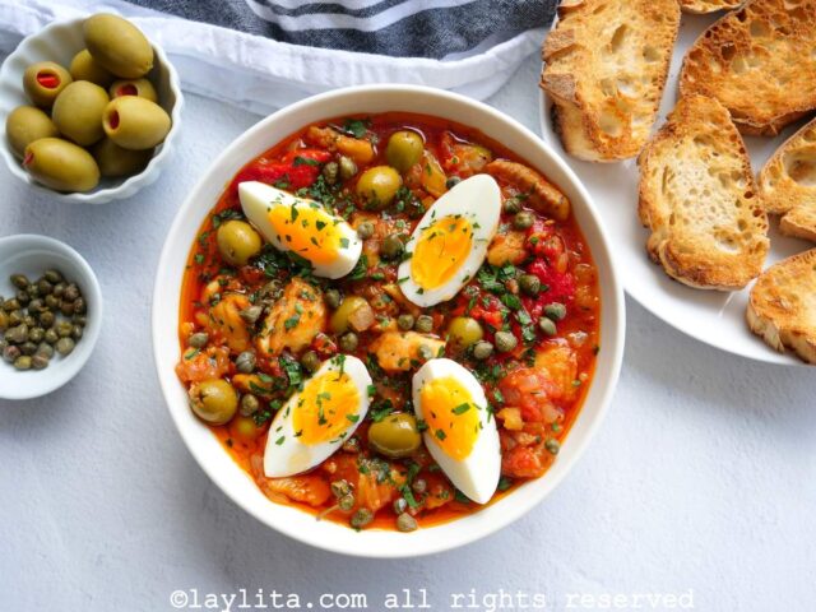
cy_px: 306
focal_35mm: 32
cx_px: 408
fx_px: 754
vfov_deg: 44.2
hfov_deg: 56.8
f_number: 3.5
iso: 200
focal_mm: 16
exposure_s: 1/160
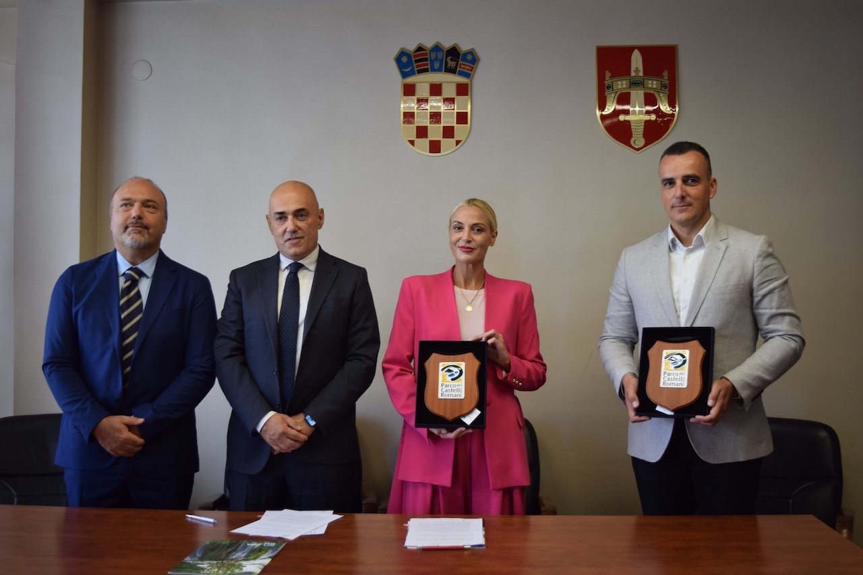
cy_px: 288
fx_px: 971
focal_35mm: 40
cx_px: 432
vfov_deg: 33.0
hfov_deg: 47.9
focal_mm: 27
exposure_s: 1/50
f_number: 4.5
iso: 400
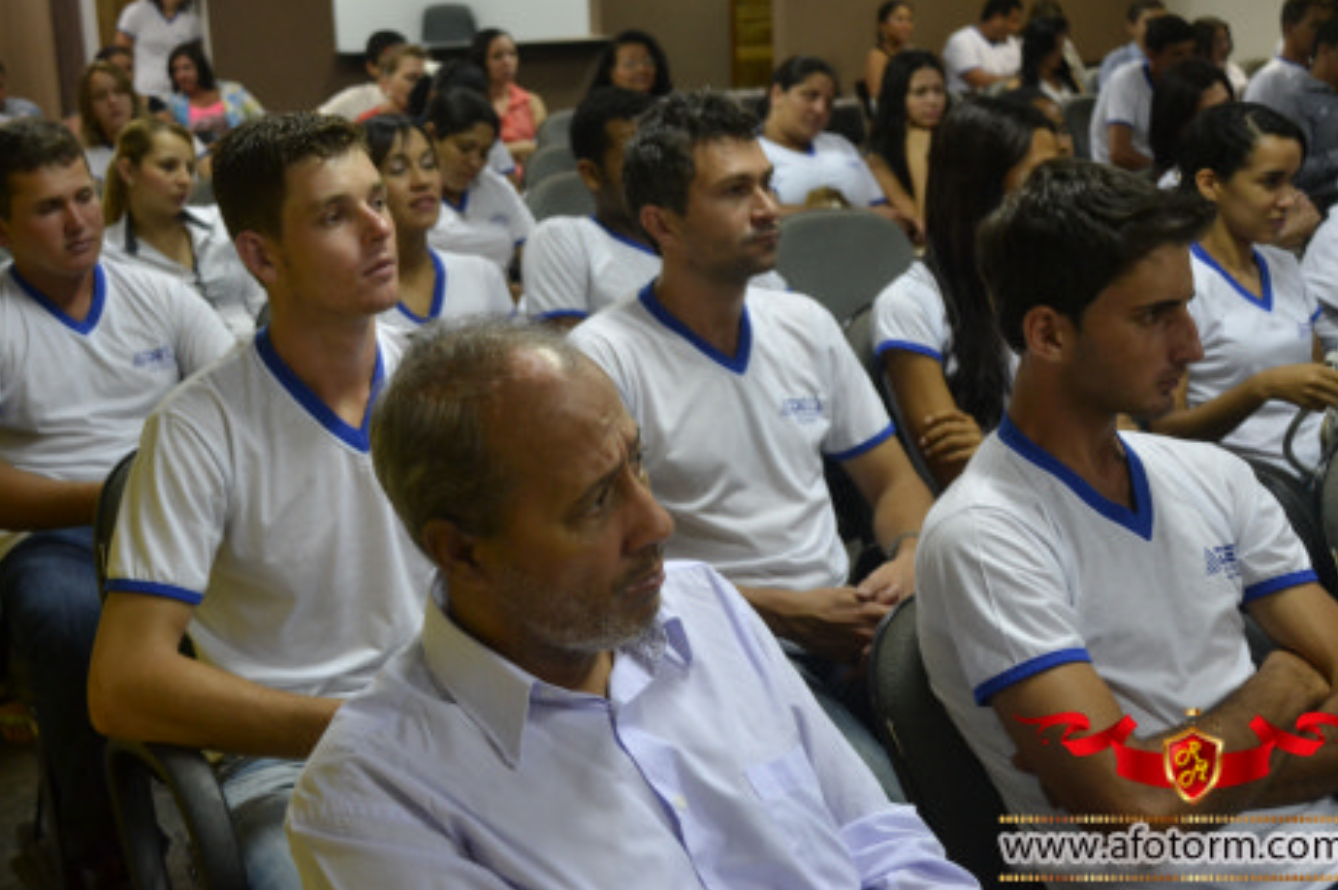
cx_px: 695
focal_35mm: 51
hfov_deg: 39.2
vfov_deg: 26.7
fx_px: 1877
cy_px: 423
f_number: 4
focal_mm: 31
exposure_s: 1/60
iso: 1250
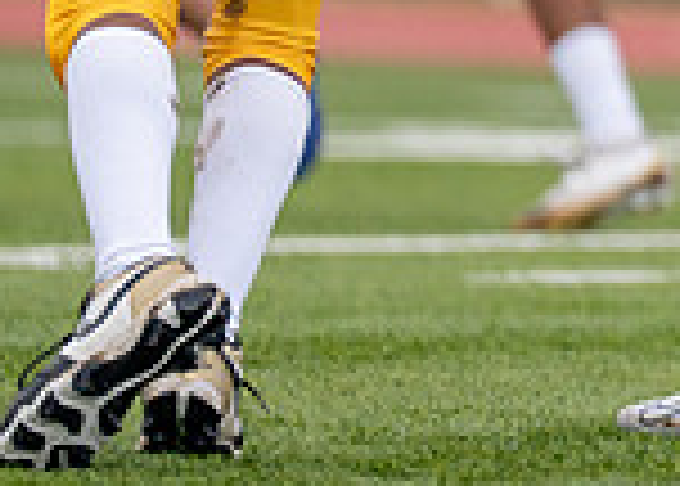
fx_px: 19766
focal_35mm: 1023
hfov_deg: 2.0
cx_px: 1049
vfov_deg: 1.4
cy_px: -216
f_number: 2.8
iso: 400
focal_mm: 197
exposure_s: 1/2000
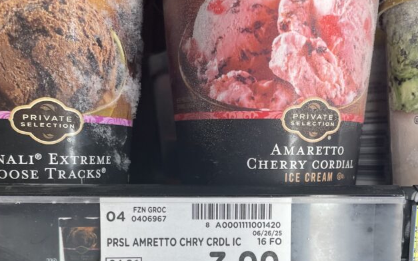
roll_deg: +0.6
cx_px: 227
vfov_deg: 27.7
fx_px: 513
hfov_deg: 44.3
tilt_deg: -6.4
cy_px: 227
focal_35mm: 45
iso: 40
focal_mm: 4.2
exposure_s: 1/120
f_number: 1.6
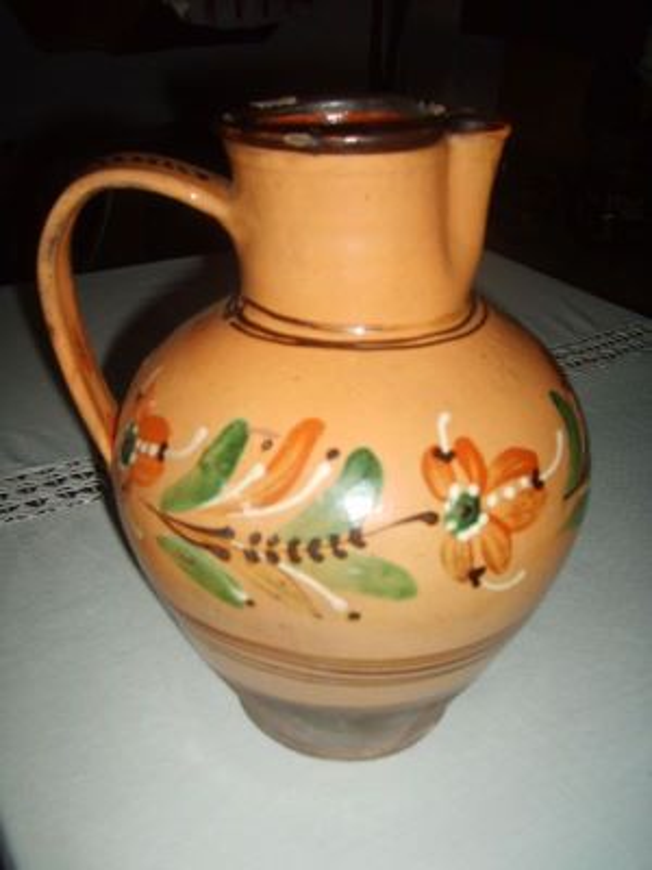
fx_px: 879
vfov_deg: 52.6
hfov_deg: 40.7
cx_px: 326
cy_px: 435
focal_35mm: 35
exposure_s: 1/45
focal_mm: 5.8
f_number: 2.8
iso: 100
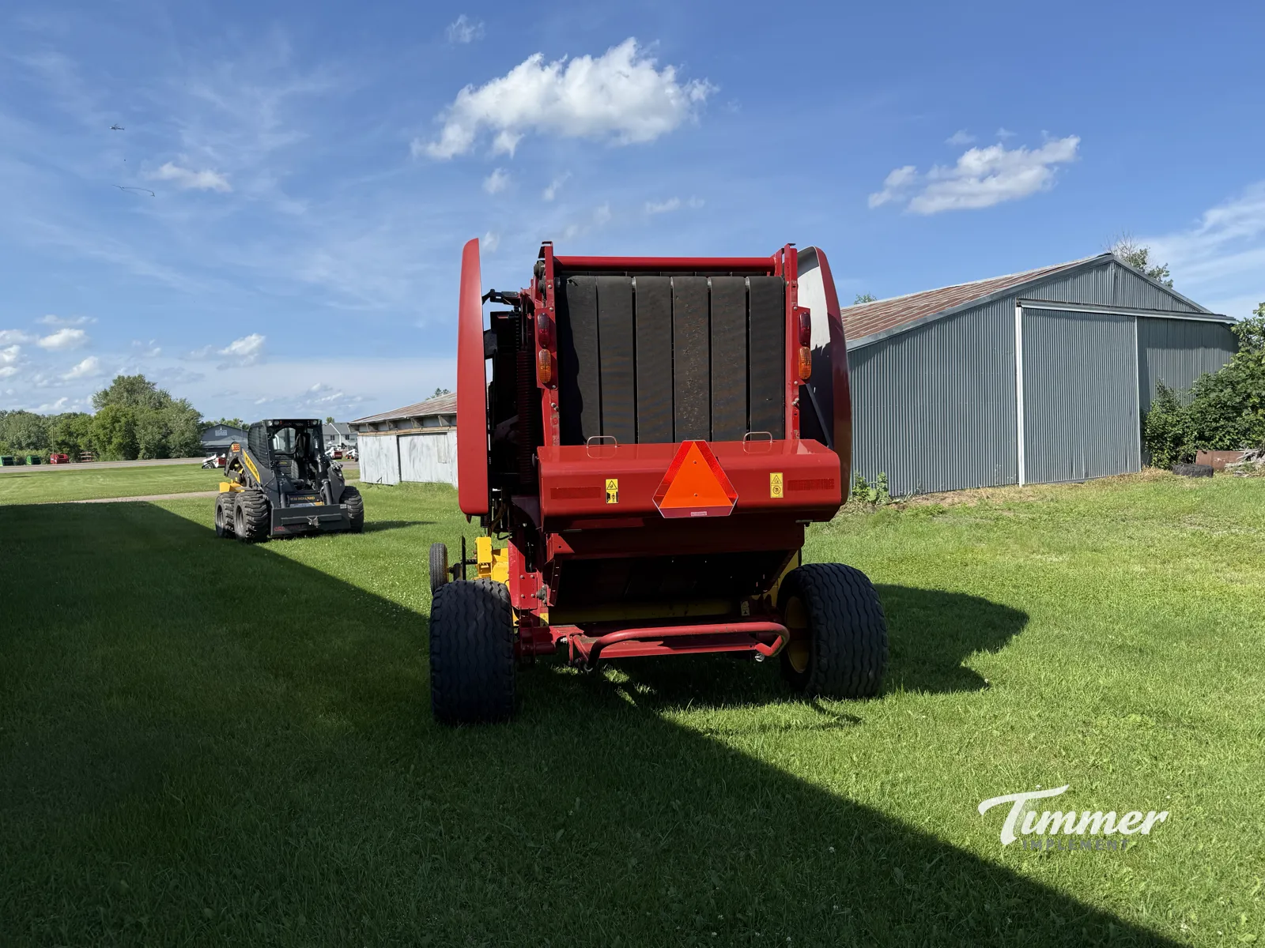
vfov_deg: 56.8
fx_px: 877
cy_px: 474
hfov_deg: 71.6
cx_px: 632
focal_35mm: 24
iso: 80
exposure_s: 1/3584
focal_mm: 6.76
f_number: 1.78
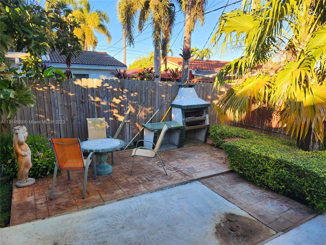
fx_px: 217
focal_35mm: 23
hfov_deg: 73.9
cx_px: 163
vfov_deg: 58.9
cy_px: 122
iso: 20
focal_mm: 5.4
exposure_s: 1/278
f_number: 1.8
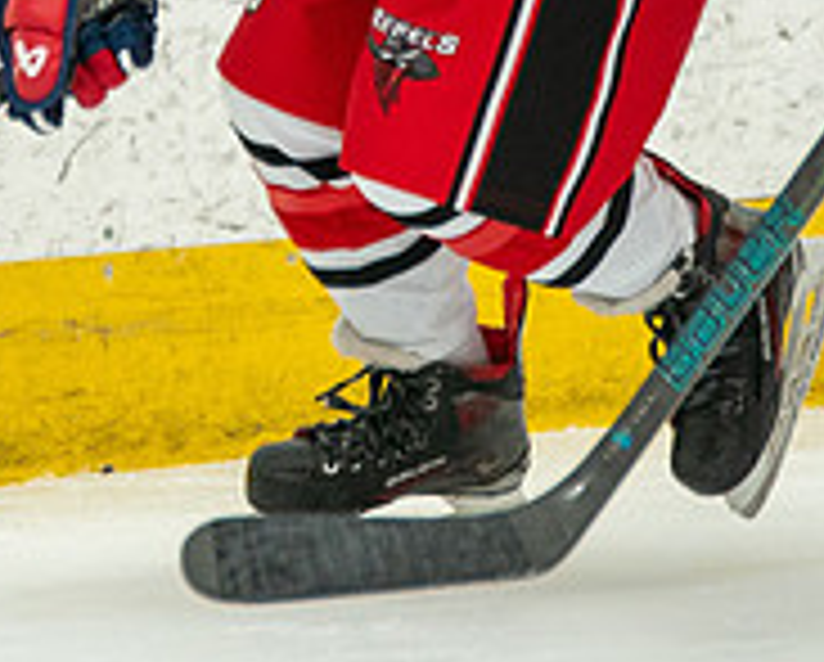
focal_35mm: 1335
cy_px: -164
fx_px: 32609
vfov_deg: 1.2
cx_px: 168
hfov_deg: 1.4
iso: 1600
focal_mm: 300
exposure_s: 1/2000
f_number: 3.2
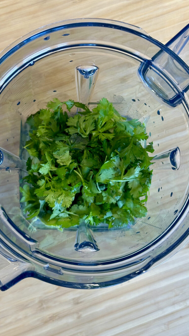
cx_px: 89
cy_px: 163
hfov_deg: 19.1
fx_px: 561
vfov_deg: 33.3
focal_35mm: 63
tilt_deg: -83.8
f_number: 1.78
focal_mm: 6.86
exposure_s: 1/120
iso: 125
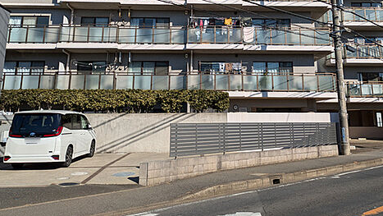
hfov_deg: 56.5
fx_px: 356
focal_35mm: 35
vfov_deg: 32.8
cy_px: 43
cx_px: 212
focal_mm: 5.43
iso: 42
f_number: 1.89
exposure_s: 1/3226
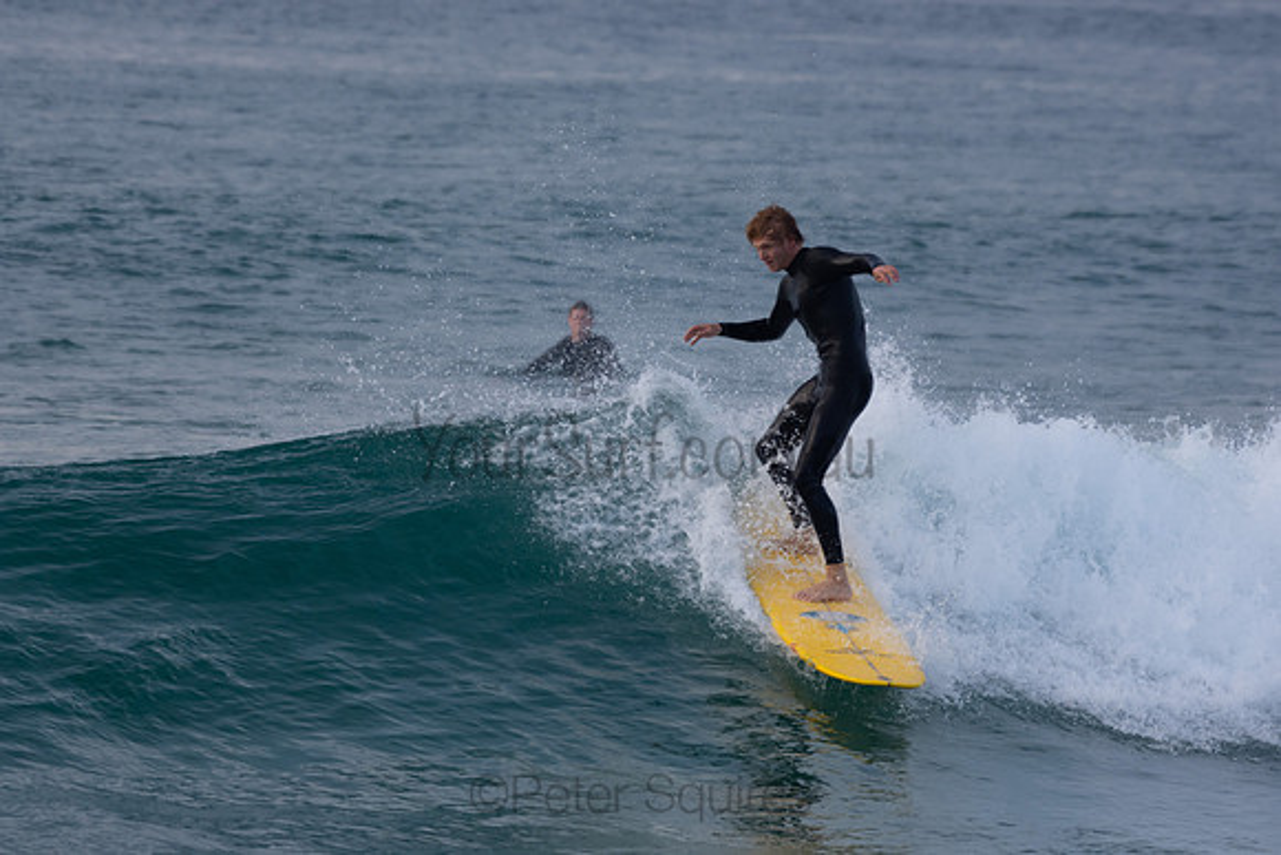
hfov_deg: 3.9
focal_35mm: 525
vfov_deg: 2.6
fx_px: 18685
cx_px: 640
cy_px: 428
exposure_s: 1/1000
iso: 500
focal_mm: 350
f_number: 5.6
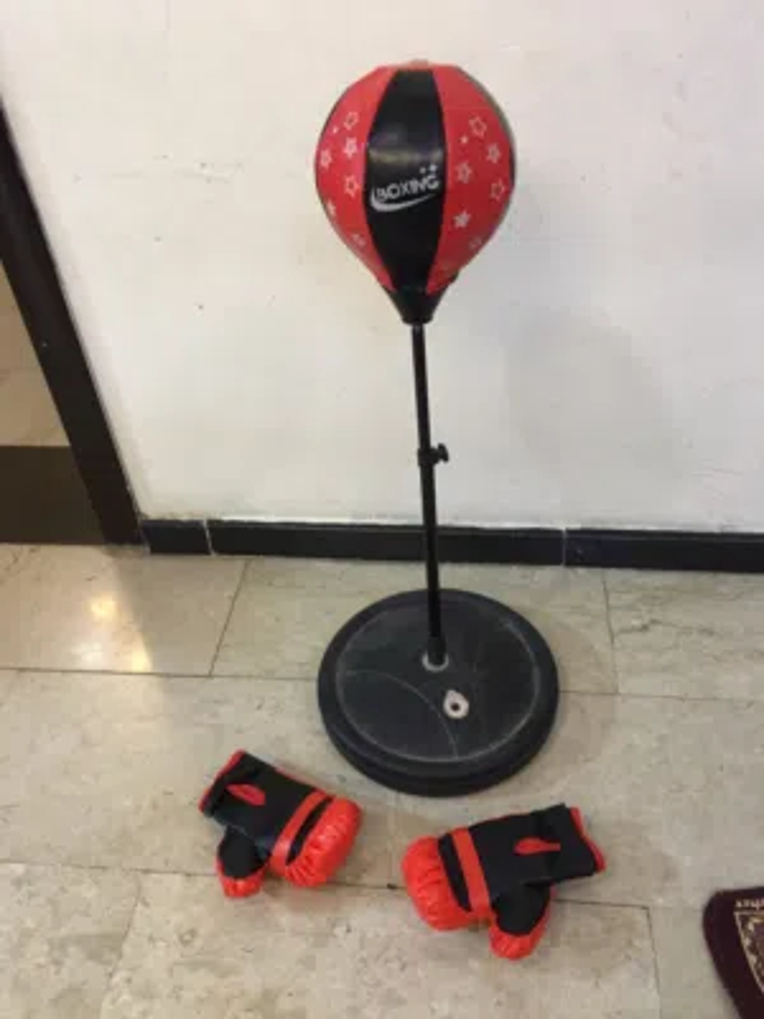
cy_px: 510
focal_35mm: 29
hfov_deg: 48.2
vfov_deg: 61.7
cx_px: 382
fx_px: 853
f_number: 2.2
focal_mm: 4.15
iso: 200
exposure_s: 1/20
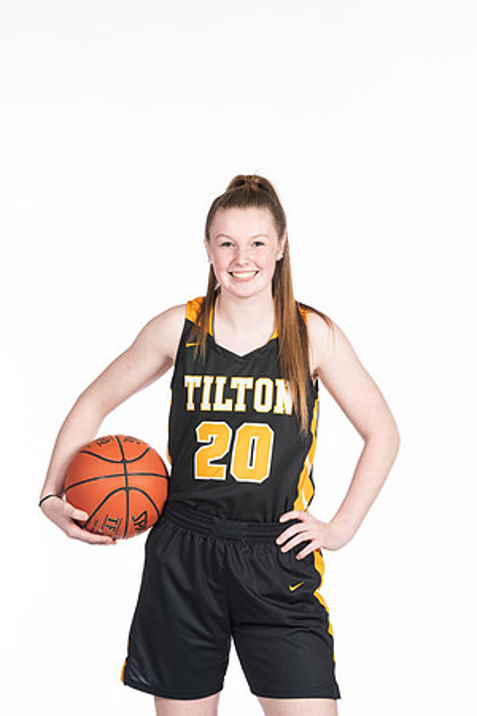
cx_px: 238
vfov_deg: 12.5
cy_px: 358
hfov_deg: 8.3
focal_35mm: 165
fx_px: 3279
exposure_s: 1/100
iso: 100
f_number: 5
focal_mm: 110
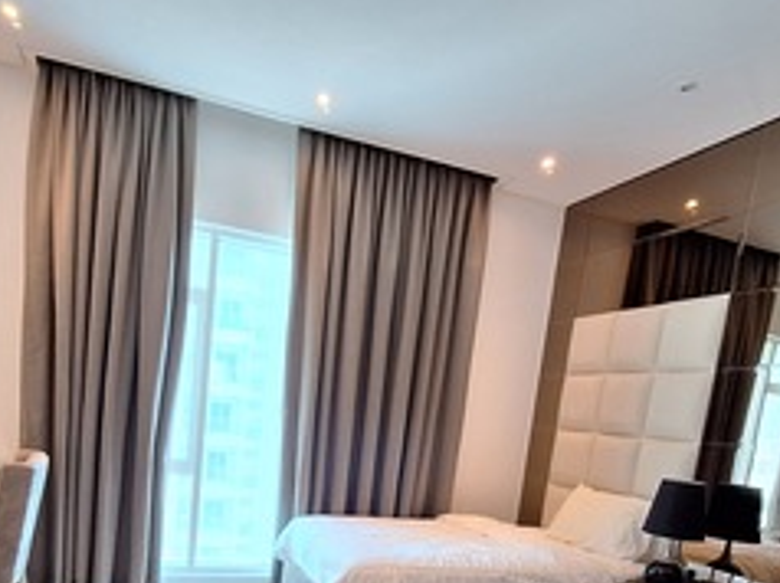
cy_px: 499
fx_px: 563
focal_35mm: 25
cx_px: 329
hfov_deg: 69.0
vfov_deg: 50.1
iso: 200
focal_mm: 1.74
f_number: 2.2
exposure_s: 1/33
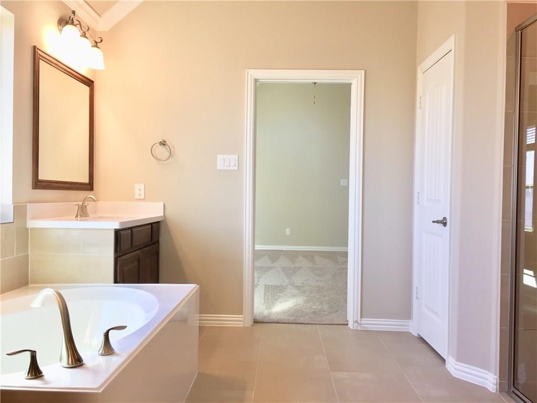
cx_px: 268
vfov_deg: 48.2
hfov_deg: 61.7
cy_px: 202
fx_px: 450
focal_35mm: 29
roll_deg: -1.5
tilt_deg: -1.9
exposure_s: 1/60
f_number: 2.2
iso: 40
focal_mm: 4.15
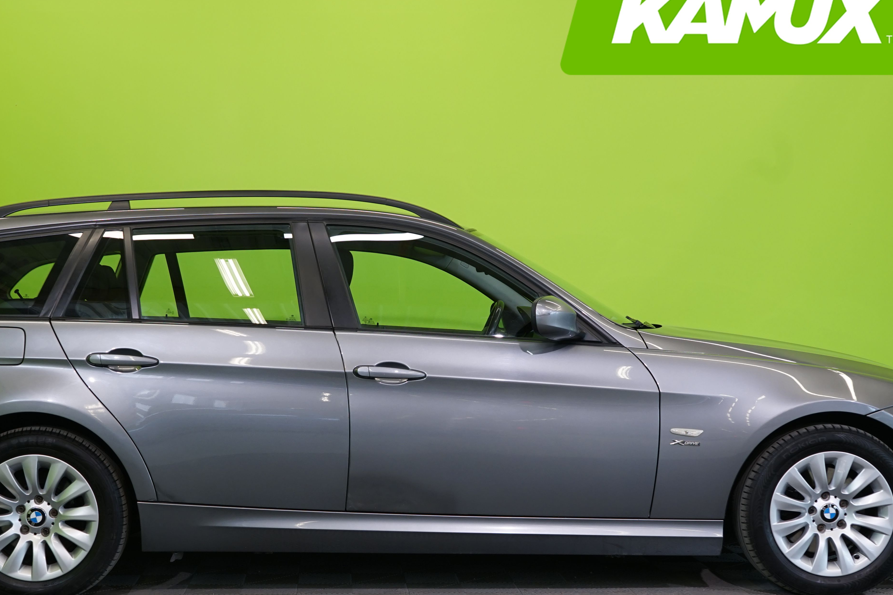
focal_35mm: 58
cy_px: 385
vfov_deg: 23.3
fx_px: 1439
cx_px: 380
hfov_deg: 34.4
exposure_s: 1/40
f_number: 6.3
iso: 400
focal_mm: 36
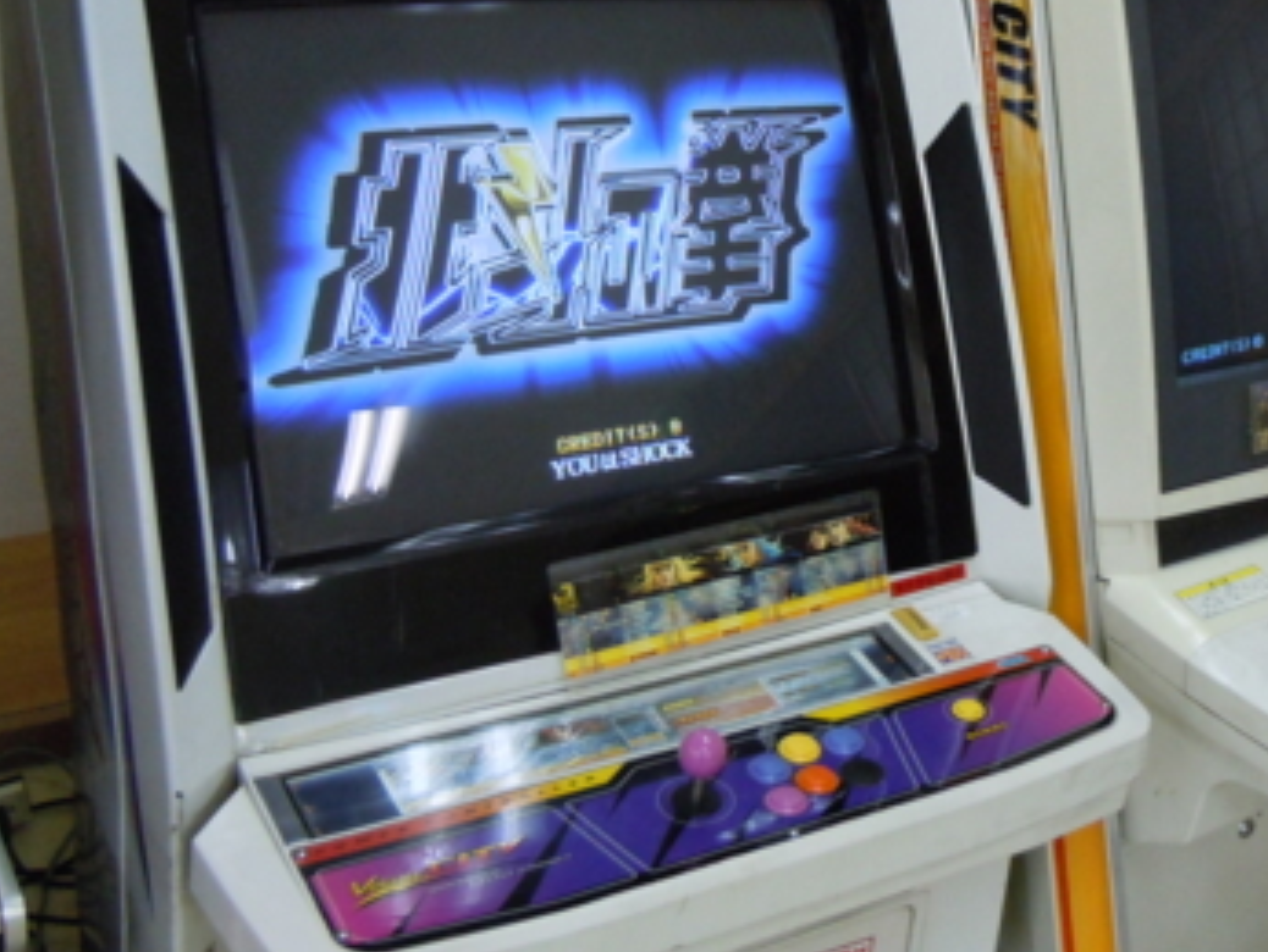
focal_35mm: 52
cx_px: 1011
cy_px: 194
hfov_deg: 35.6
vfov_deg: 27.5
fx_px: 1906
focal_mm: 5.4
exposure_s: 1/50
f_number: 3.5
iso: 400
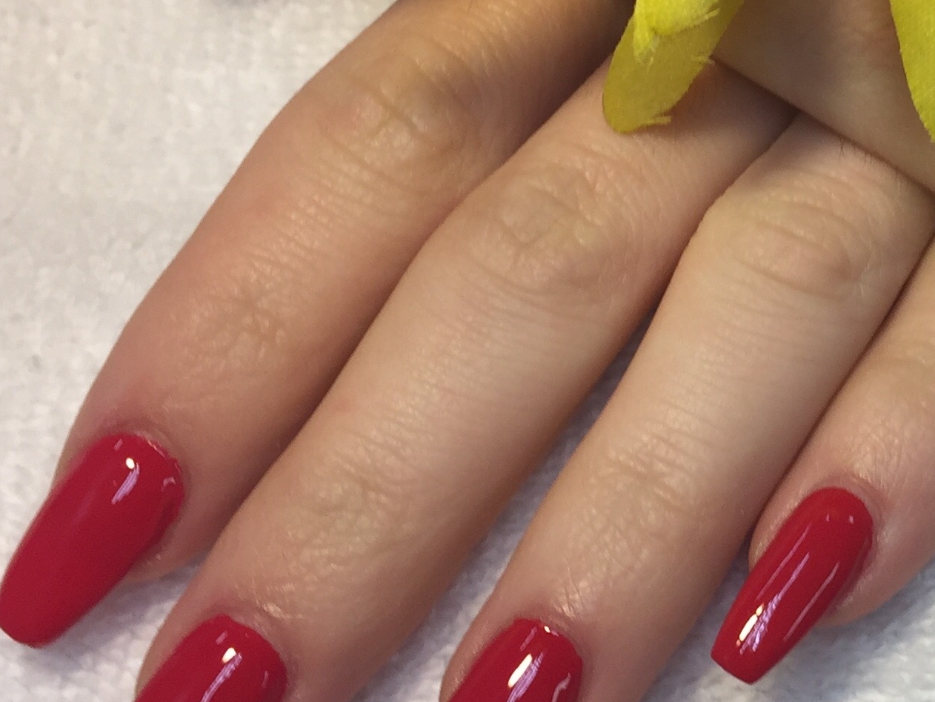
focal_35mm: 75
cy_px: 249
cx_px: 1011
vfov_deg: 19.6
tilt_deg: -77.6
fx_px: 2026
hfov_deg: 24.4
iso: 32
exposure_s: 1/60
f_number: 2.2
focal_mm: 4.15
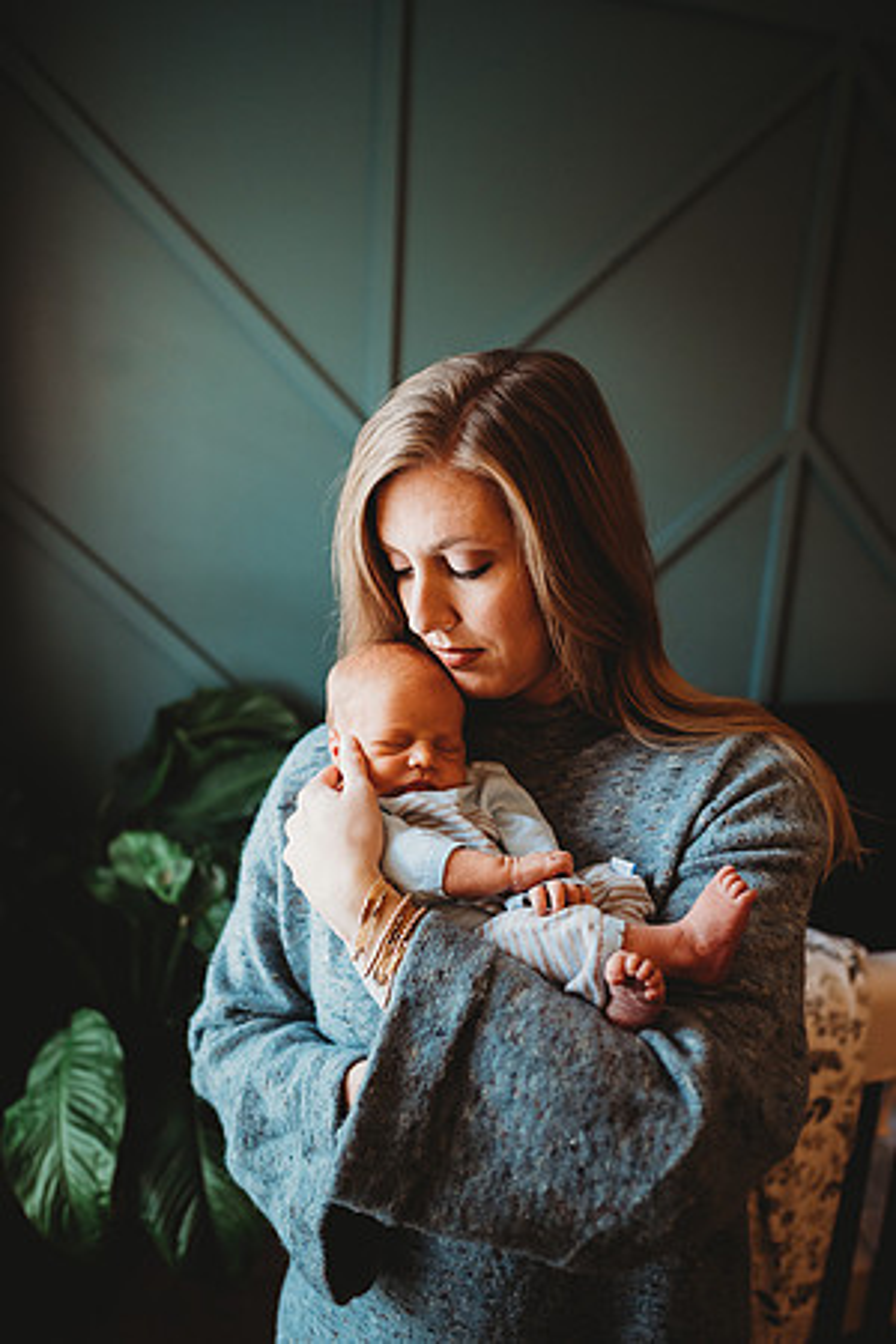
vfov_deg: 73.7
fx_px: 896
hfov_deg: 53.1
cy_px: 672
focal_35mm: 24
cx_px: 448
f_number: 2.2
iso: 800
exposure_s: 1/160
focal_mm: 24
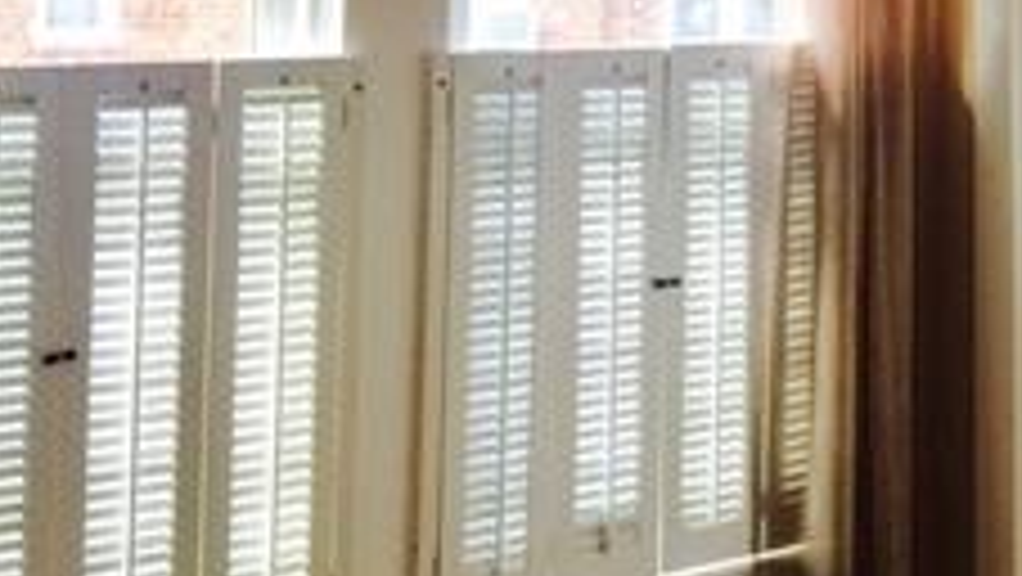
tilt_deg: +6.6
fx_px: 2413
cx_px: 1391
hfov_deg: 21.3
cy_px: -198
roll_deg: +0.2
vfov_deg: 13.1
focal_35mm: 89
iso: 32
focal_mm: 4.15
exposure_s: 1/40
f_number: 2.2
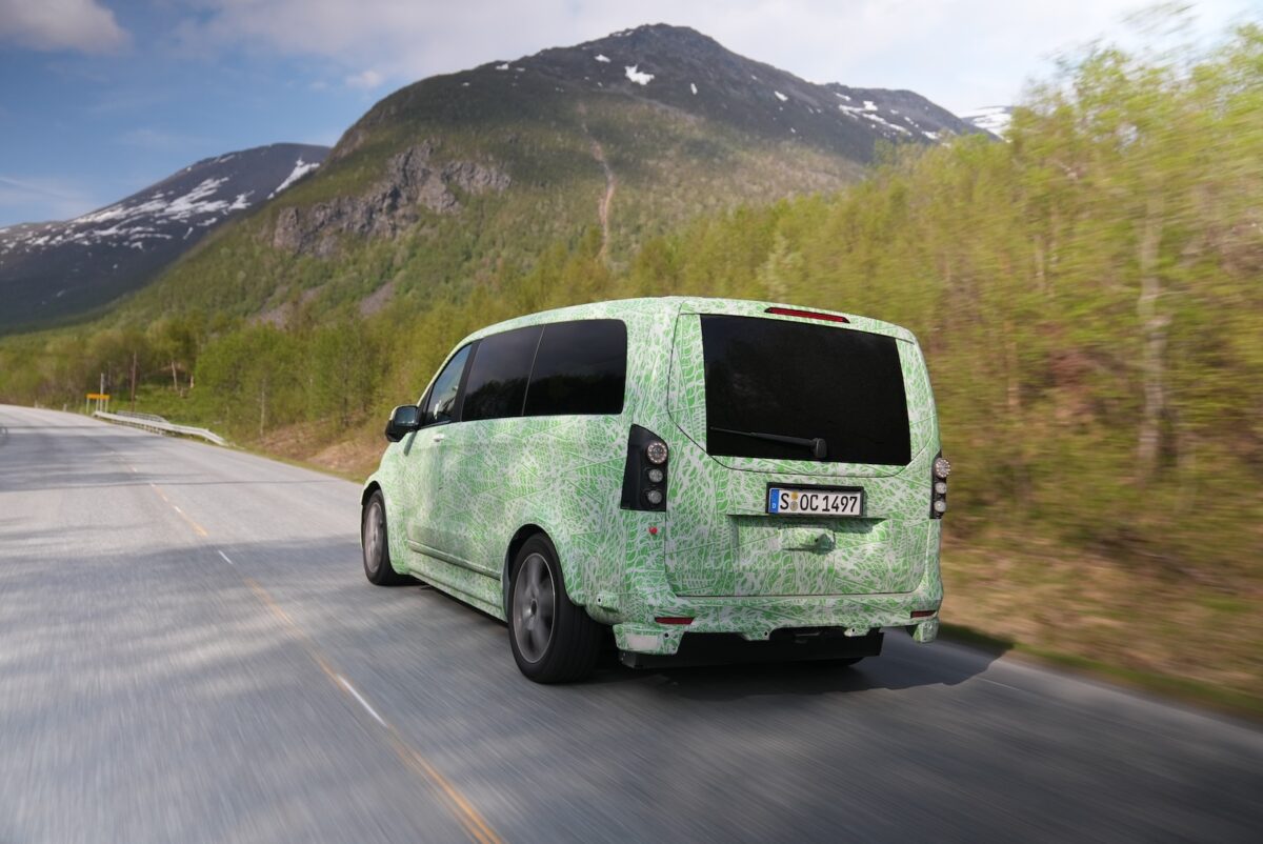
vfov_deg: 43.7
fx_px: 1053
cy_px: 422
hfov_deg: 61.9
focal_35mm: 30
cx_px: 632
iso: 500
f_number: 2.8
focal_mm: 30
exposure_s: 1/80
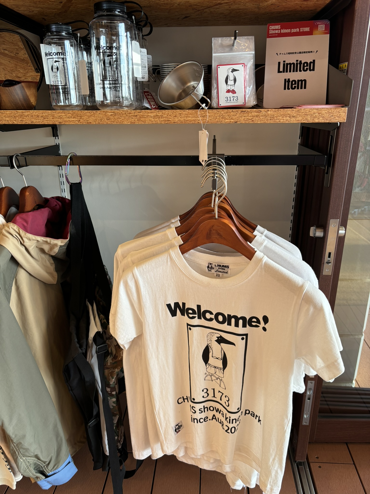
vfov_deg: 67.3
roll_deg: -0.8
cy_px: 247
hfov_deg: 53.1
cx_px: 185
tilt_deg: -21.2
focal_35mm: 26
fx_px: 371
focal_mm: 5.96
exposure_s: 1/121
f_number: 1.6
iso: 64
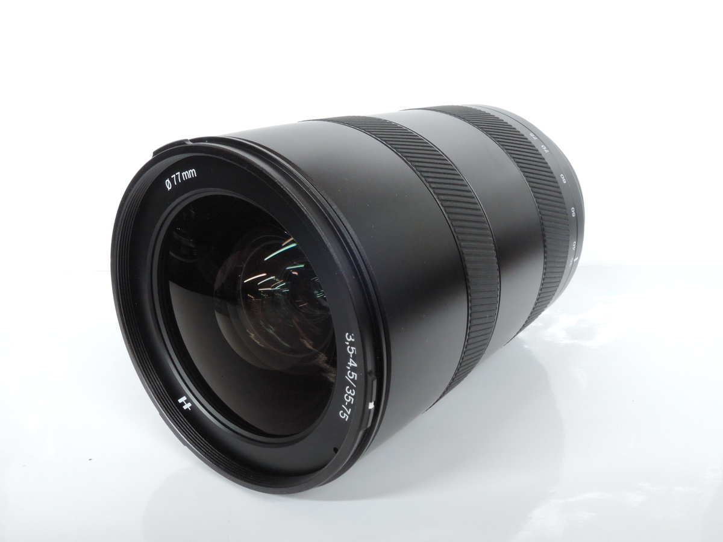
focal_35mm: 31
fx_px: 647
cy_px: 271
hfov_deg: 58.4
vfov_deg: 45.4
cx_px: 362
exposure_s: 1/10
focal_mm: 6.6
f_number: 8
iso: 800
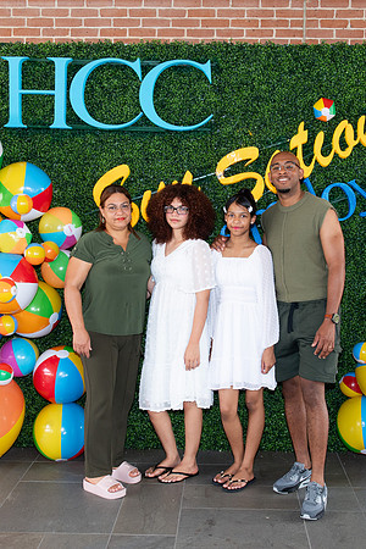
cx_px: 210
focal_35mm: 49
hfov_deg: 27.7
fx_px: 741
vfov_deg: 40.7
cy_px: 274
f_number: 6.3
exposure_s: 1/125
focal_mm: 32
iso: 800
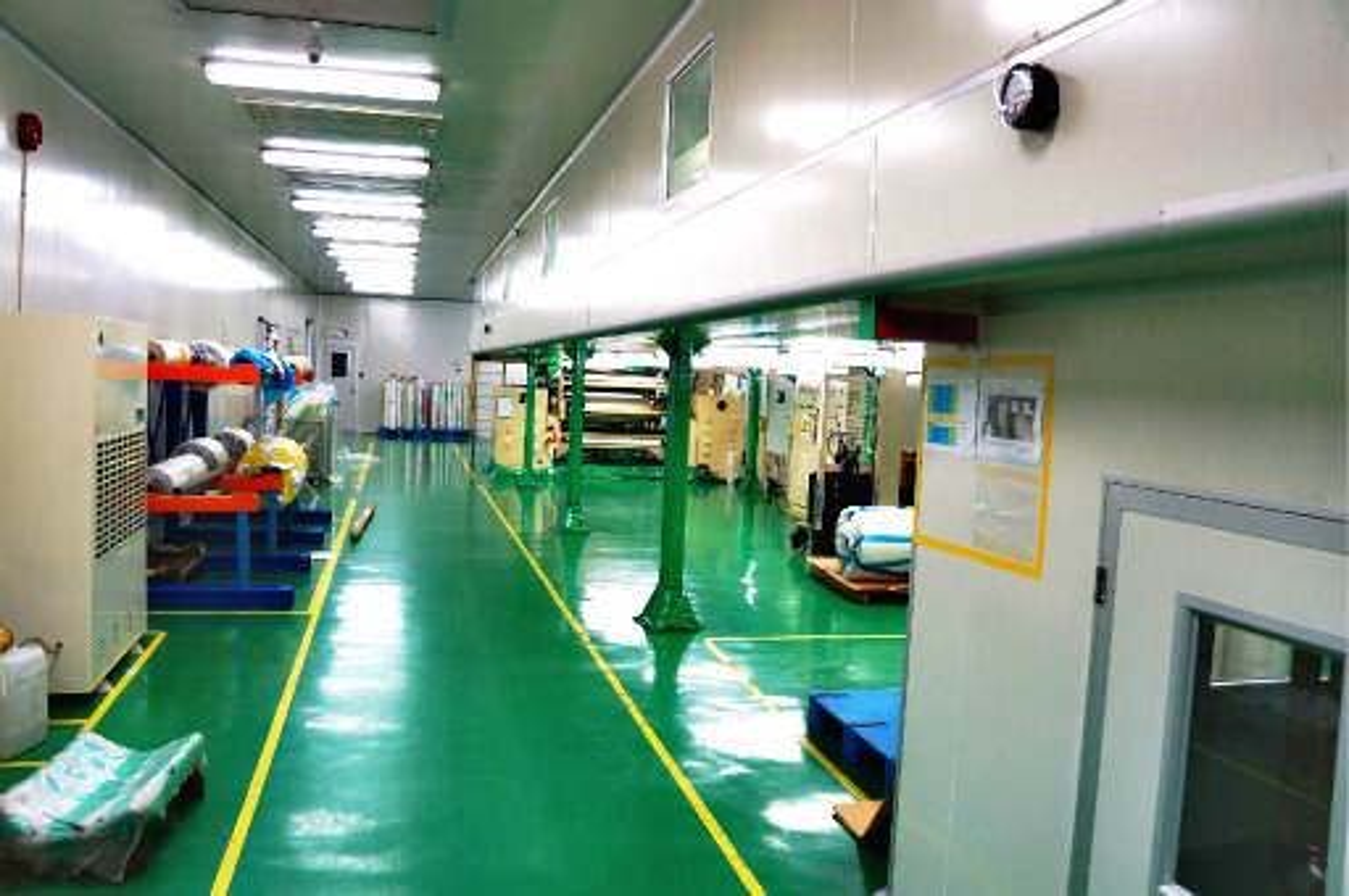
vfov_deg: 47.8
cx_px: 674
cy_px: 448
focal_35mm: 27
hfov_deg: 67.4
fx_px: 1010
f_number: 4
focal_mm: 18
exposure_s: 1/60
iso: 400
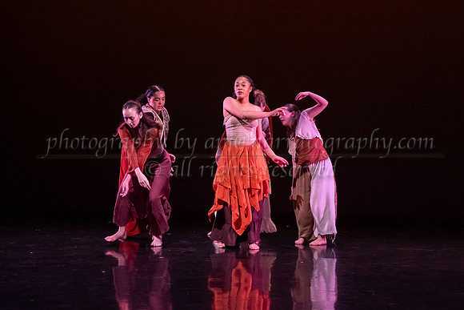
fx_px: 1490
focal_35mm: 116
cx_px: 232
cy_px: 155
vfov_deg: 11.9
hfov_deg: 17.7
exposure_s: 1/400
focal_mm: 75
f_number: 4
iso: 4000
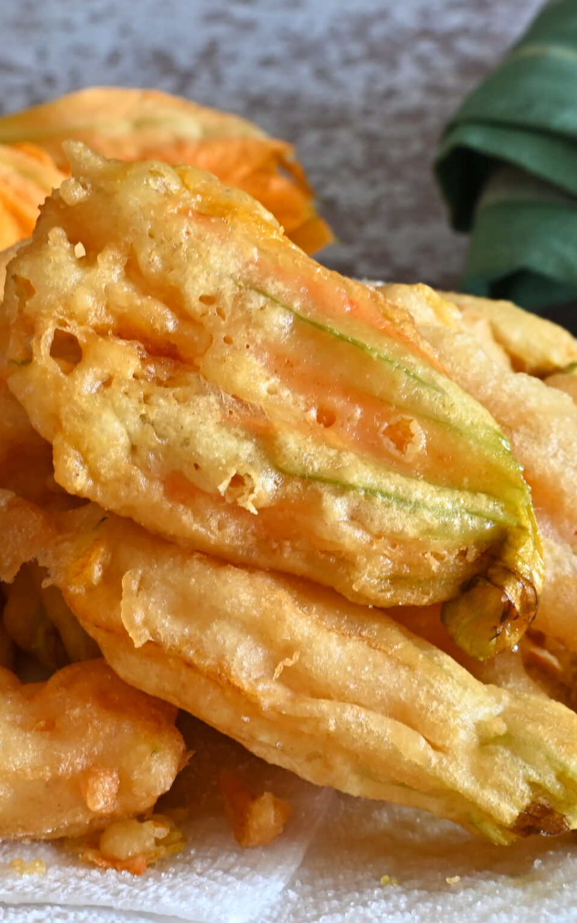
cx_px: 164
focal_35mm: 127
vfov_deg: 16.4
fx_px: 3194
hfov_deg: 10.3
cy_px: 487
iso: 200
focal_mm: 50
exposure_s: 1/5
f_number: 9
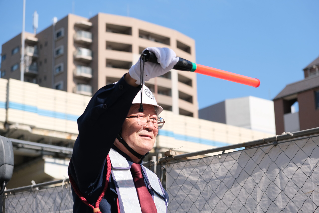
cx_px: 160
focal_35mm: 83
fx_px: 735
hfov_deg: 24.5
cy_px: 106
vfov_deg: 16.5
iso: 320
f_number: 4
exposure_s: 1/1800
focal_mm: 55
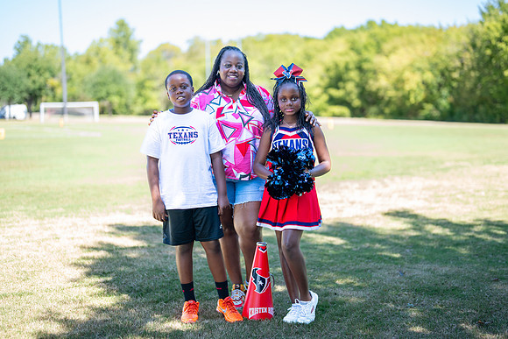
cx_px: 258
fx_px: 784
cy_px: 171
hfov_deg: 35.9
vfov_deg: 24.4
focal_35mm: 56
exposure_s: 1/1000
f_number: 1.2
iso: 100
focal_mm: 50
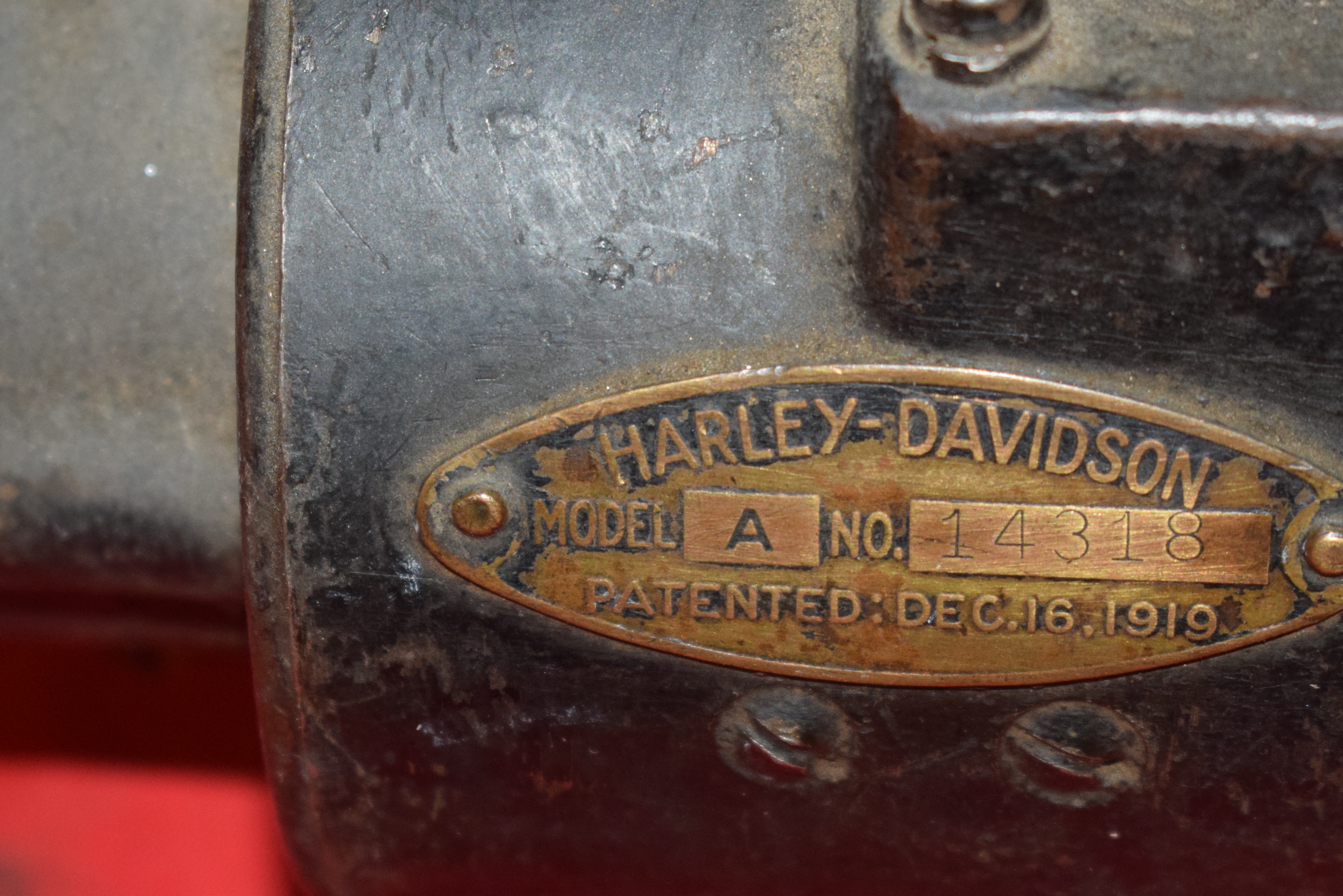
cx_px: 715
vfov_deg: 11.2
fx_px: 4580
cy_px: 553
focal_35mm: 123
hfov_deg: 16.7
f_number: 5.6
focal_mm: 55
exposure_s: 1/200
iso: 1250
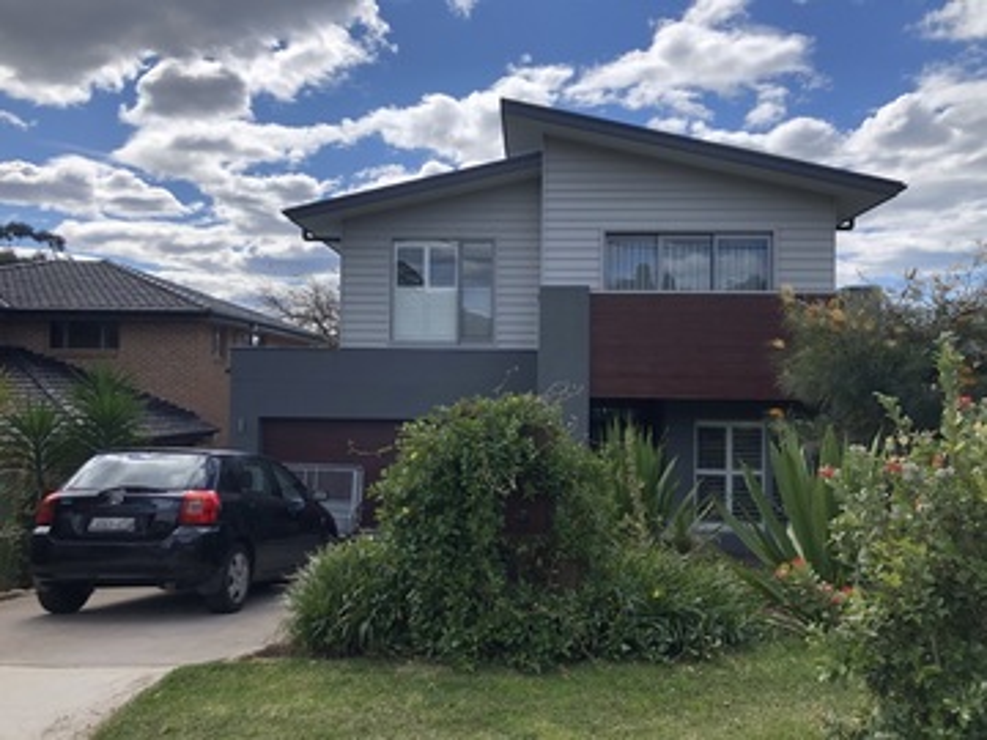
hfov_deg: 63.4
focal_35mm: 28
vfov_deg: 49.7
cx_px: 494
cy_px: 370
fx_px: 798
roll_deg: -1.1
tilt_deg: +1.6
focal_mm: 4
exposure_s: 1/2114
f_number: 1.8
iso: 20
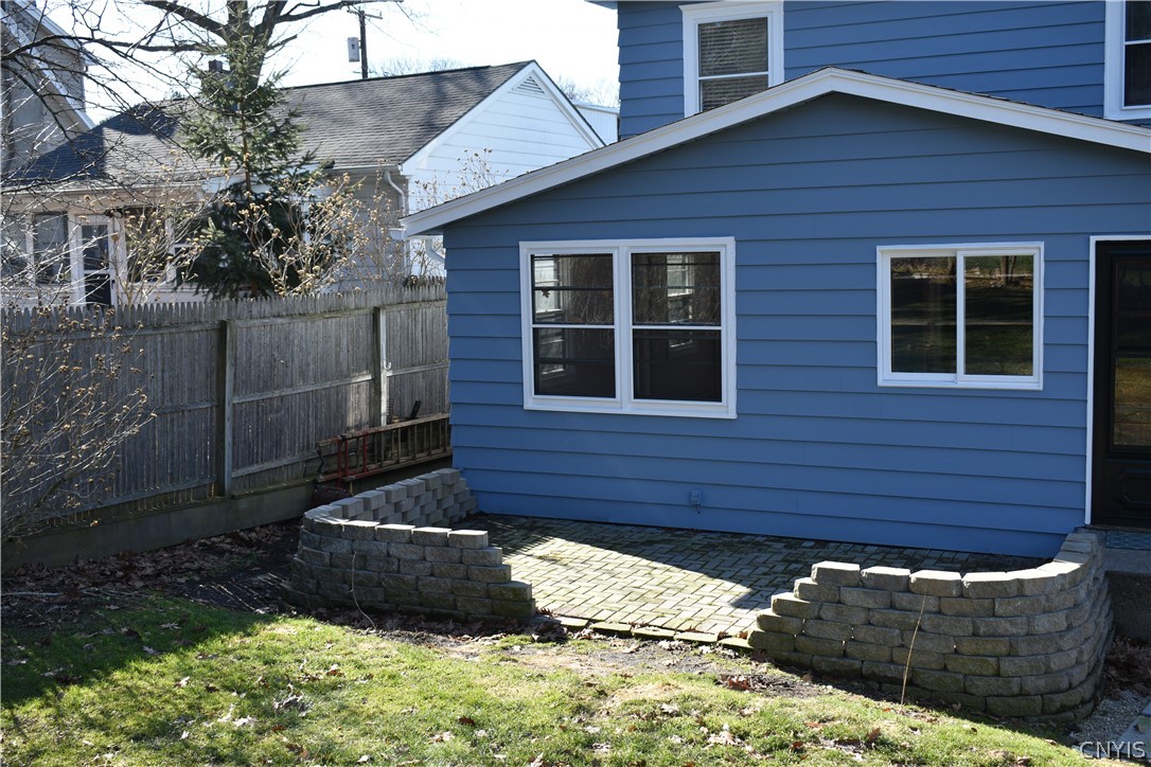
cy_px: 384
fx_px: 1247
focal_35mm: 39
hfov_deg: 49.6
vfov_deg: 34.2
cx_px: 576
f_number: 5.6
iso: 200
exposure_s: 1/250
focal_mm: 26
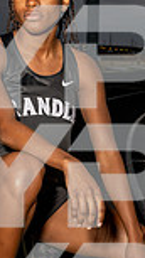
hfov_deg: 11.2
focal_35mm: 108
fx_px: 739
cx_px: 49
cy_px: 177
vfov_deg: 19.7
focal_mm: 35
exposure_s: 1/200
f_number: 5.6
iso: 400
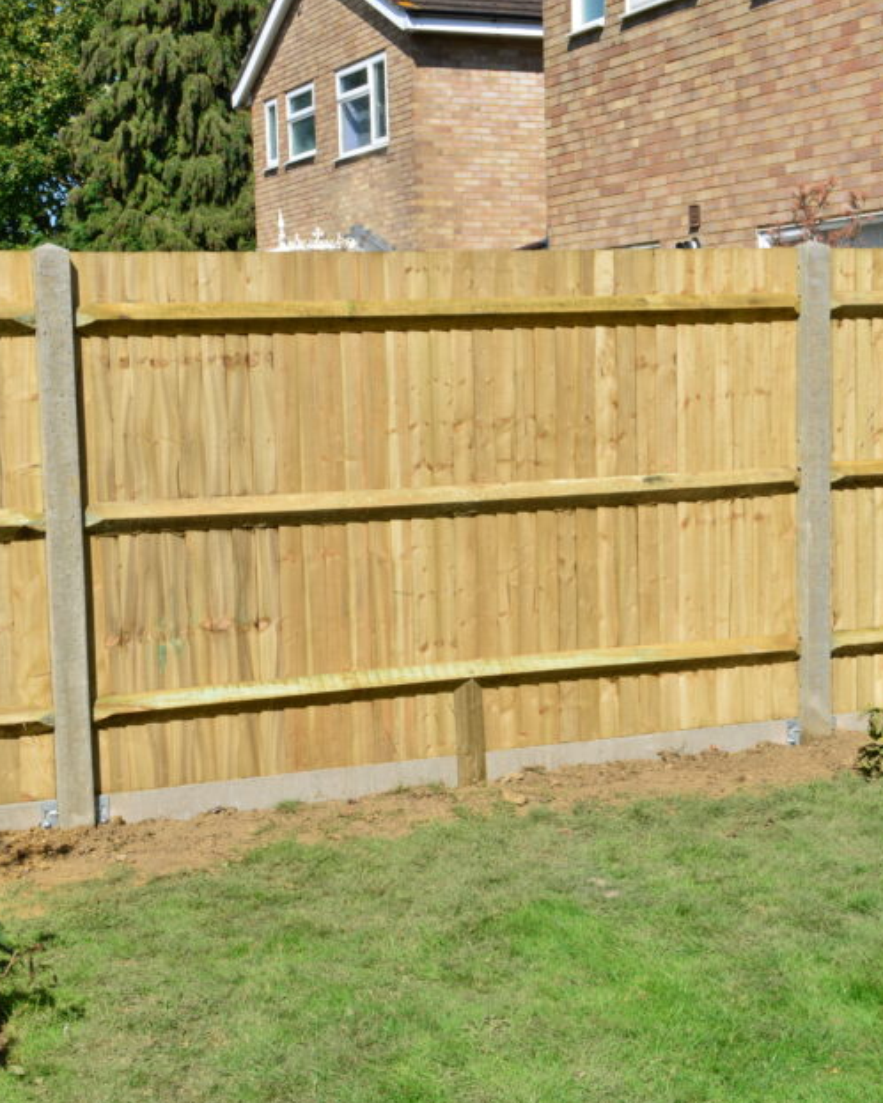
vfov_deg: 27.9
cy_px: 584
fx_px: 2220
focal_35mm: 68
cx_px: 596
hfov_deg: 22.4
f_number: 22
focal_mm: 44
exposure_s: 1/40
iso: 100
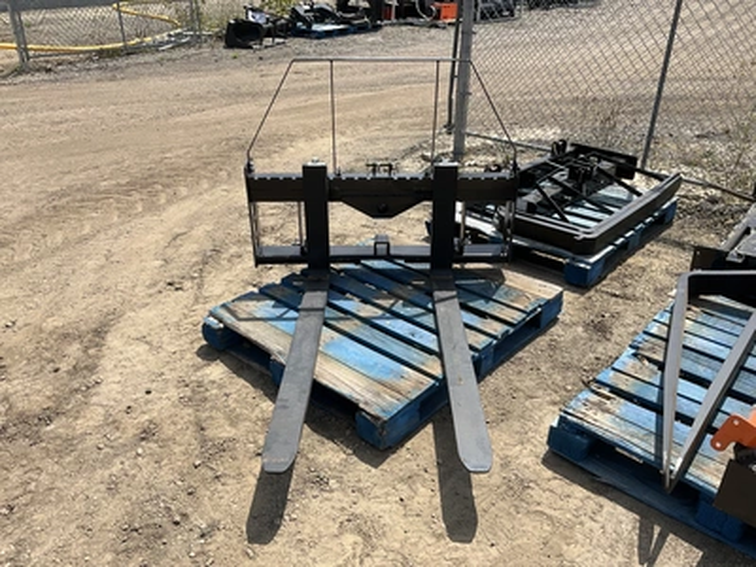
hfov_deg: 61.7
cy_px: 284
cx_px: 378
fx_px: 633
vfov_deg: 48.2
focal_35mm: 29
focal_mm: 3
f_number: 1.8
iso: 25
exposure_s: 1/1786
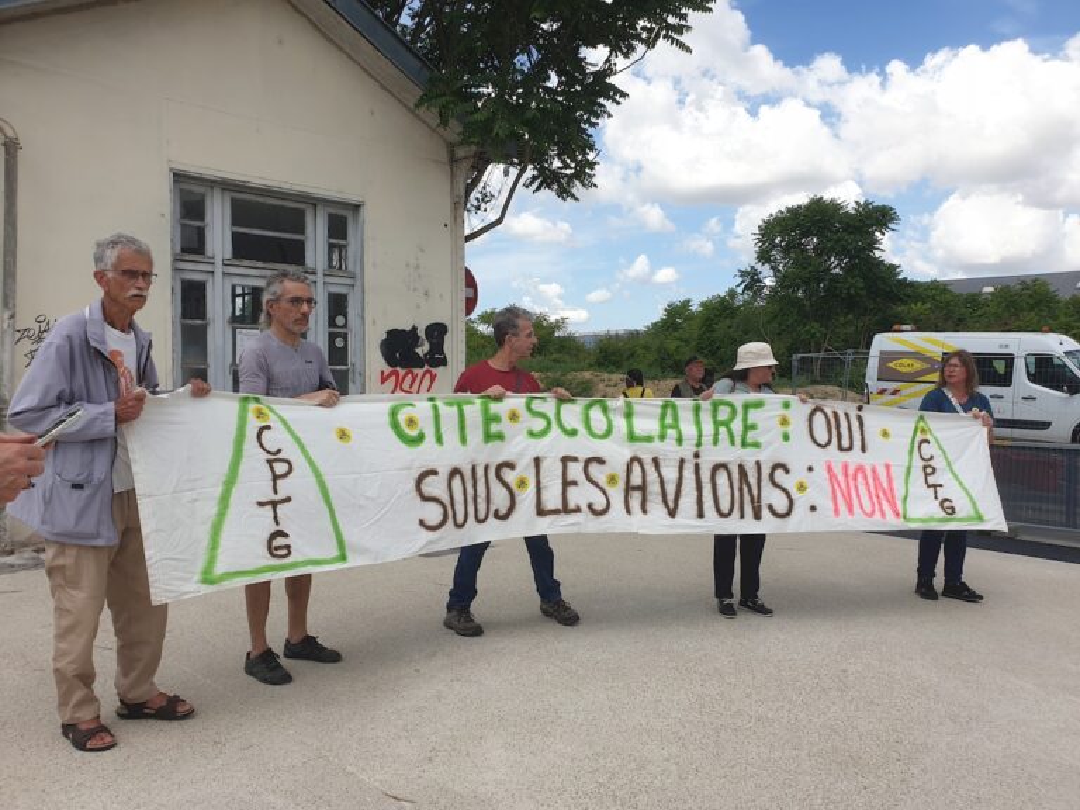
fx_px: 811
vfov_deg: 53.1
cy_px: 405
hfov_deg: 67.3
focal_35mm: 26
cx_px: 540
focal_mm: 4.3
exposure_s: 1/1204
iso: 50
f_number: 2.4
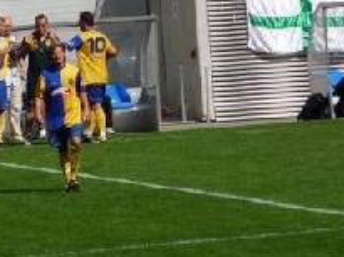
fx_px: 6518
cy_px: 30
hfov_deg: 3.0
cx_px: -22
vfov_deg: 2.3
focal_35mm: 657
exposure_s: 1/800
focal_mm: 47
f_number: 4.9
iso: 100
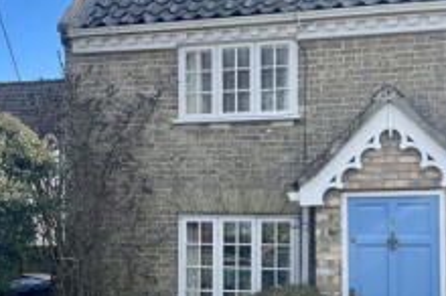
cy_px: 200
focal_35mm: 69
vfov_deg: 19.6
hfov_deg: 29.0
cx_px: 129
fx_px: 854
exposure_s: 1/1475
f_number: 1.6
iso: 32
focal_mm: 5.1
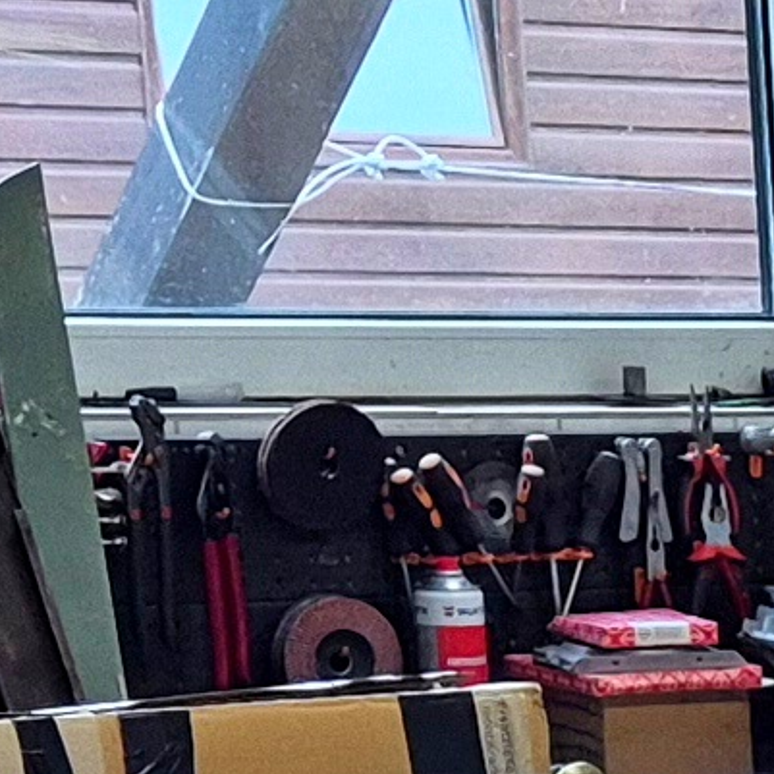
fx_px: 5135
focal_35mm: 203
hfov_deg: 7.7
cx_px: 2152
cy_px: 1687
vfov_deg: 8.1
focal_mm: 5.4
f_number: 1.8
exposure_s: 1/100
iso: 160
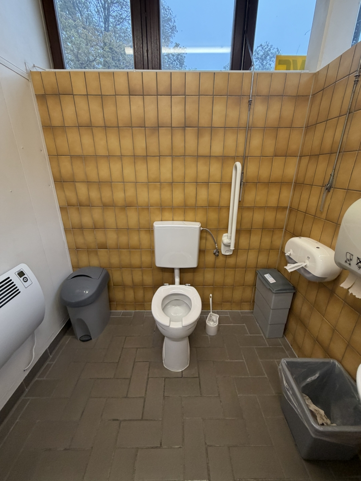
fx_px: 195
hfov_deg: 85.7
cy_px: 240
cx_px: 180
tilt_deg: -18.9
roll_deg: +0.4
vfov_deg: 102.1
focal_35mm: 14
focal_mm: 2.22
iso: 200
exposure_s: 1/50
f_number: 2.2
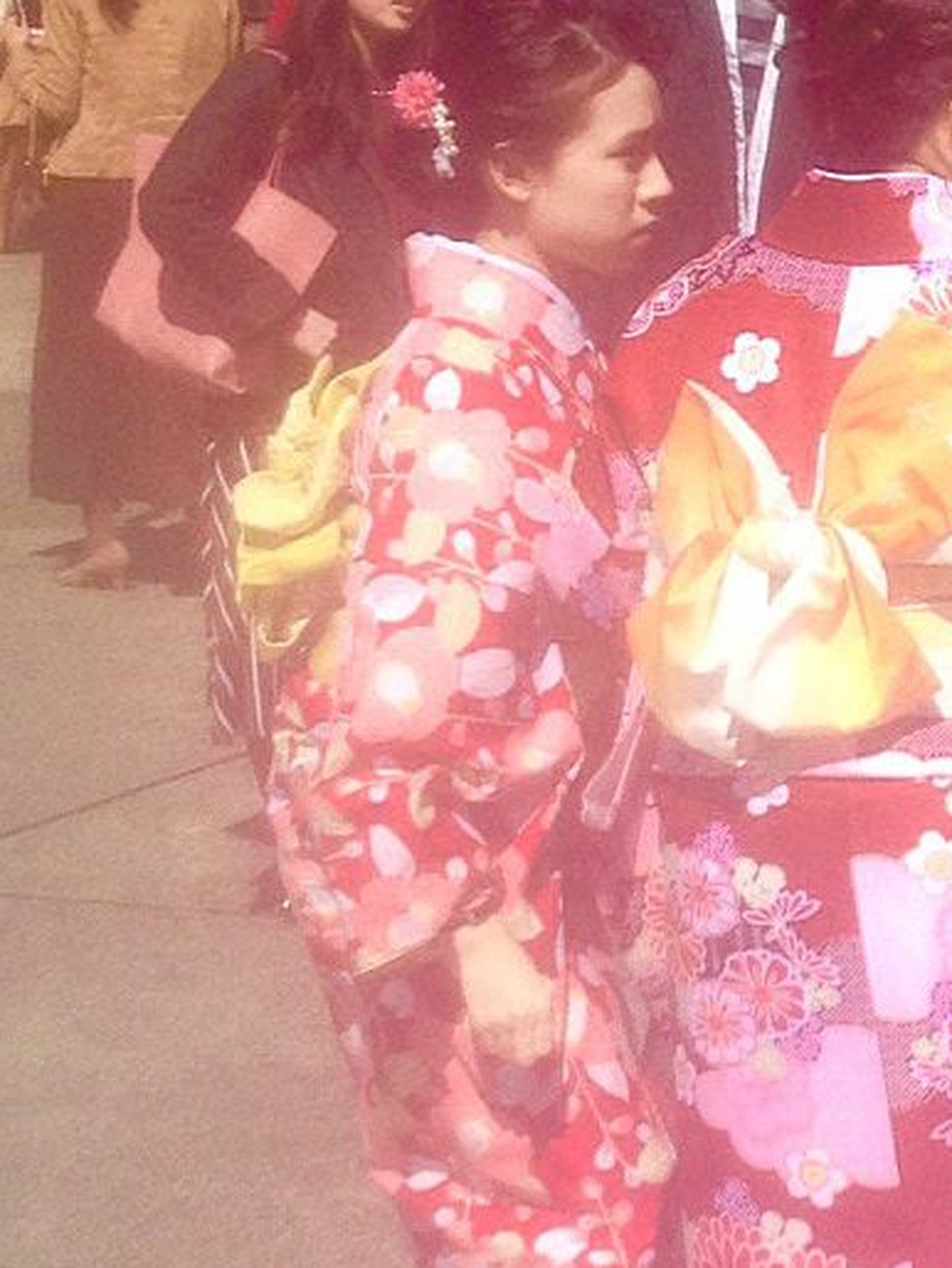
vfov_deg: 17.8
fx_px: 3994
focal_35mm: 109
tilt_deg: -9.7
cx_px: 1479
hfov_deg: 12.8
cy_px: 173
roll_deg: -1.1
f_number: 2.4
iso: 50
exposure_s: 1/1905
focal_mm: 4.28
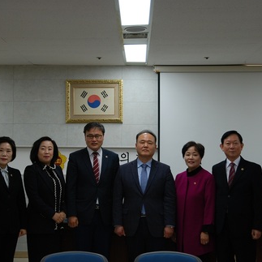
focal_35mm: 62
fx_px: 531
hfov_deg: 27.7
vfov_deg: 27.7
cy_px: 131
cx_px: 115
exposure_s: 1/50
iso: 250
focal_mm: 32
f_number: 4.5
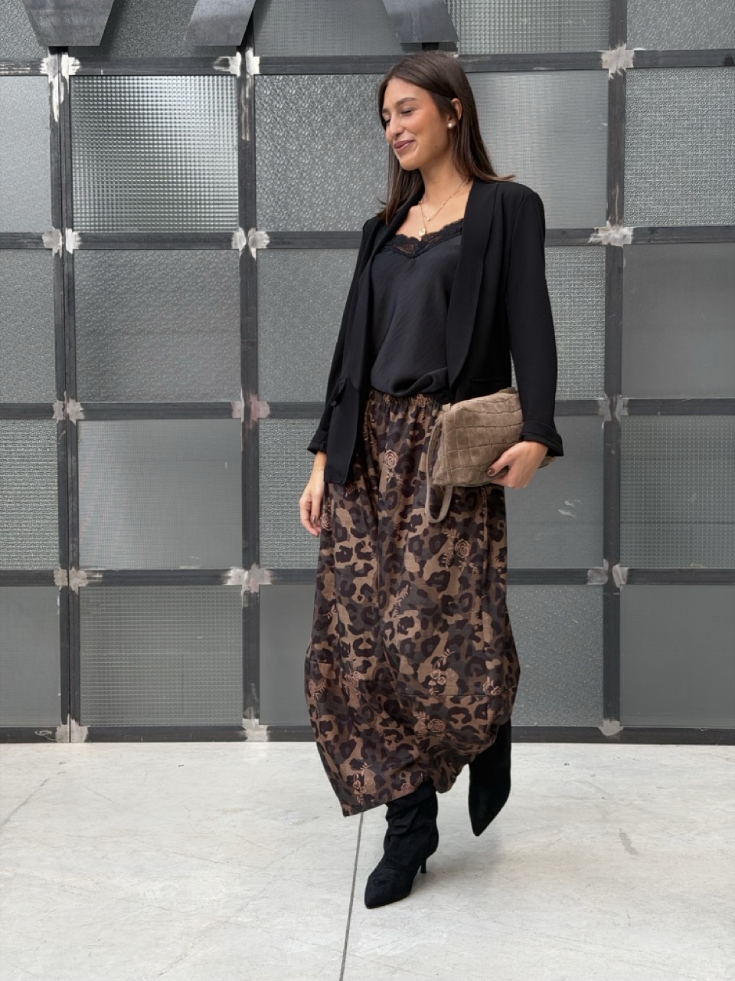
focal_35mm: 48
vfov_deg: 39.7
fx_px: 1359
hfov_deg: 30.3
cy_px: 490
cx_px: 368
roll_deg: +0.4
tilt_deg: -2.7
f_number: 1.78
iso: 100
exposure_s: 1/60
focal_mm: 6.76
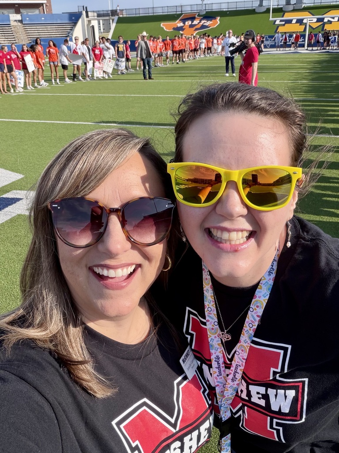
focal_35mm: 30
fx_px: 392
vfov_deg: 60.0
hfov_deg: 46.8
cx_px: 170
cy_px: 226
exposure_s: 1/826
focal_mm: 2.71
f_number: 1.9
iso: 25
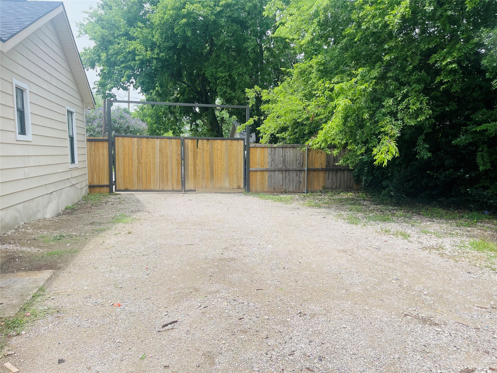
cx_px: 248
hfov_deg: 69.4
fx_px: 359
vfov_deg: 54.9
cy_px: 186
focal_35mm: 25
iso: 32
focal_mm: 5.1
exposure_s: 1/1642
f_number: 1.6
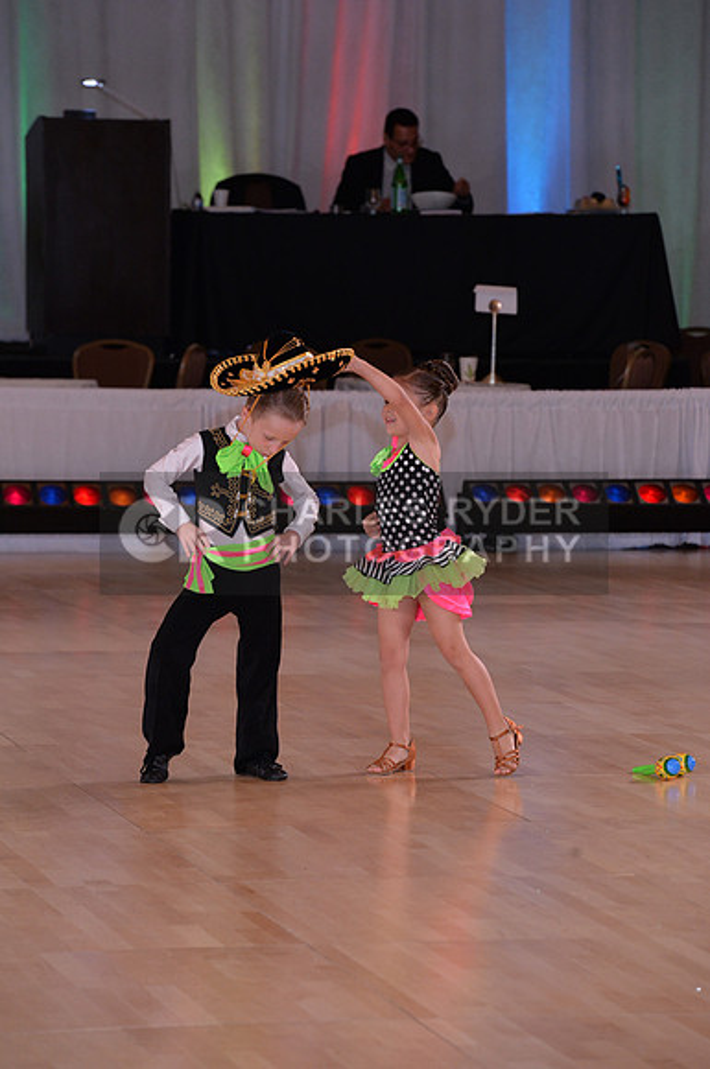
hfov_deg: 7.6
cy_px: 534
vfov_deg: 11.4
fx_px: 5341
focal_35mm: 180
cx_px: 355
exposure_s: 1/250
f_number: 6.3
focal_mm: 180
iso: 2000
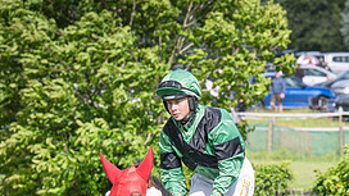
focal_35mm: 456
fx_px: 4220
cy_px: 287
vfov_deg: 2.7
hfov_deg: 4.7
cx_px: 160
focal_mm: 105
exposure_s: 1/2500
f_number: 5
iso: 400
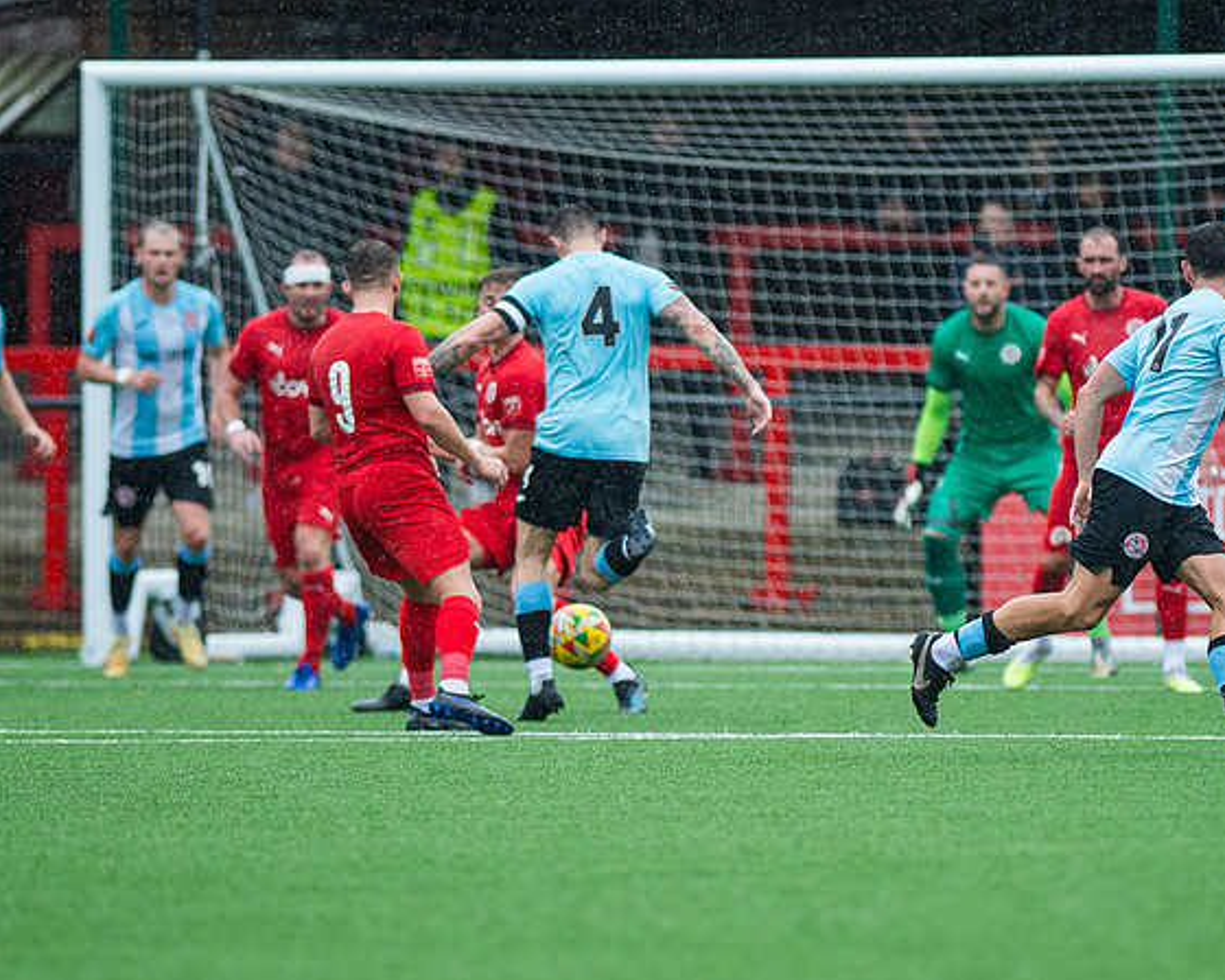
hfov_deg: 3.5
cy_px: 521
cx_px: 802
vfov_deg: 2.8
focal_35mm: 554
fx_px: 20085
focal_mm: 300
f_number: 2.8
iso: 400
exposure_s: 1/2000
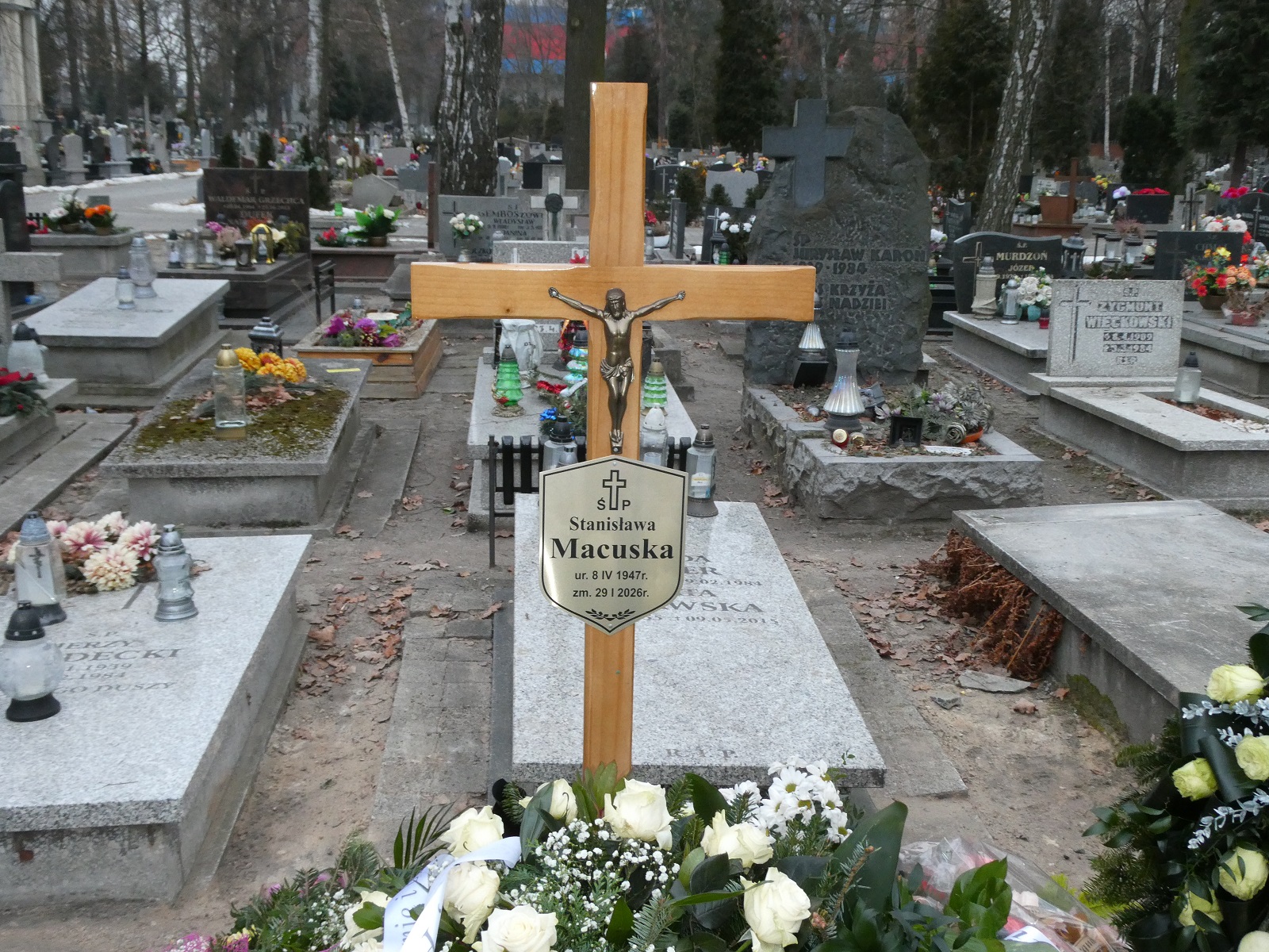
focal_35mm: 37
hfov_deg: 50.1
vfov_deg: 38.7
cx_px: 634
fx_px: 1356
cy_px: 476
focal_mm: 6.7
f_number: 3.7
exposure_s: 1/60
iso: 500
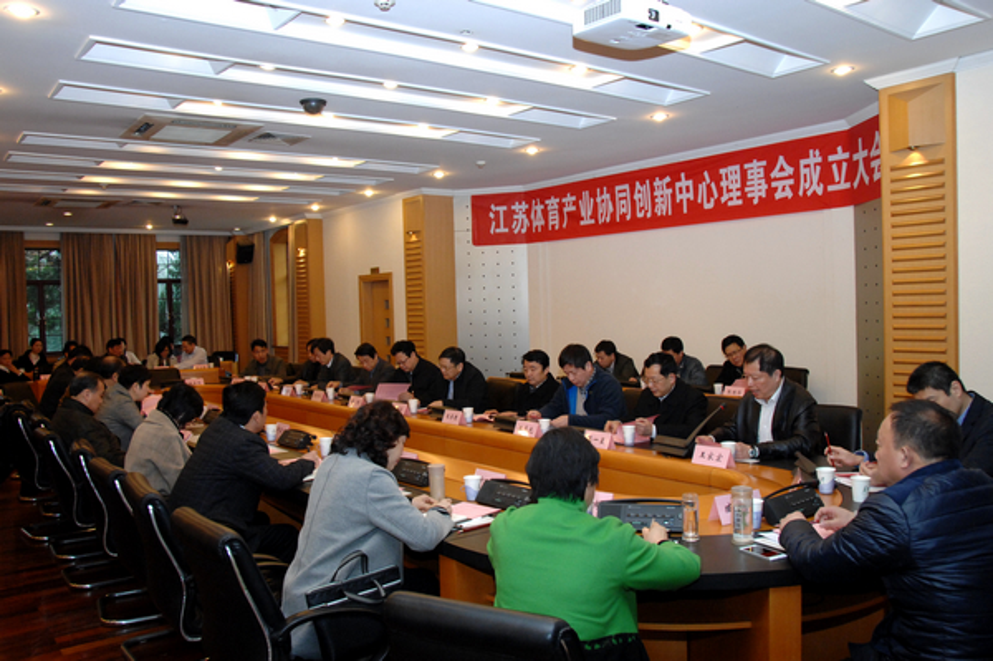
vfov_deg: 43.5
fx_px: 827
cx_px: 496
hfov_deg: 62.0
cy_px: 330
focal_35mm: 30
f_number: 6.7
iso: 800
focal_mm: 20
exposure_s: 1/60
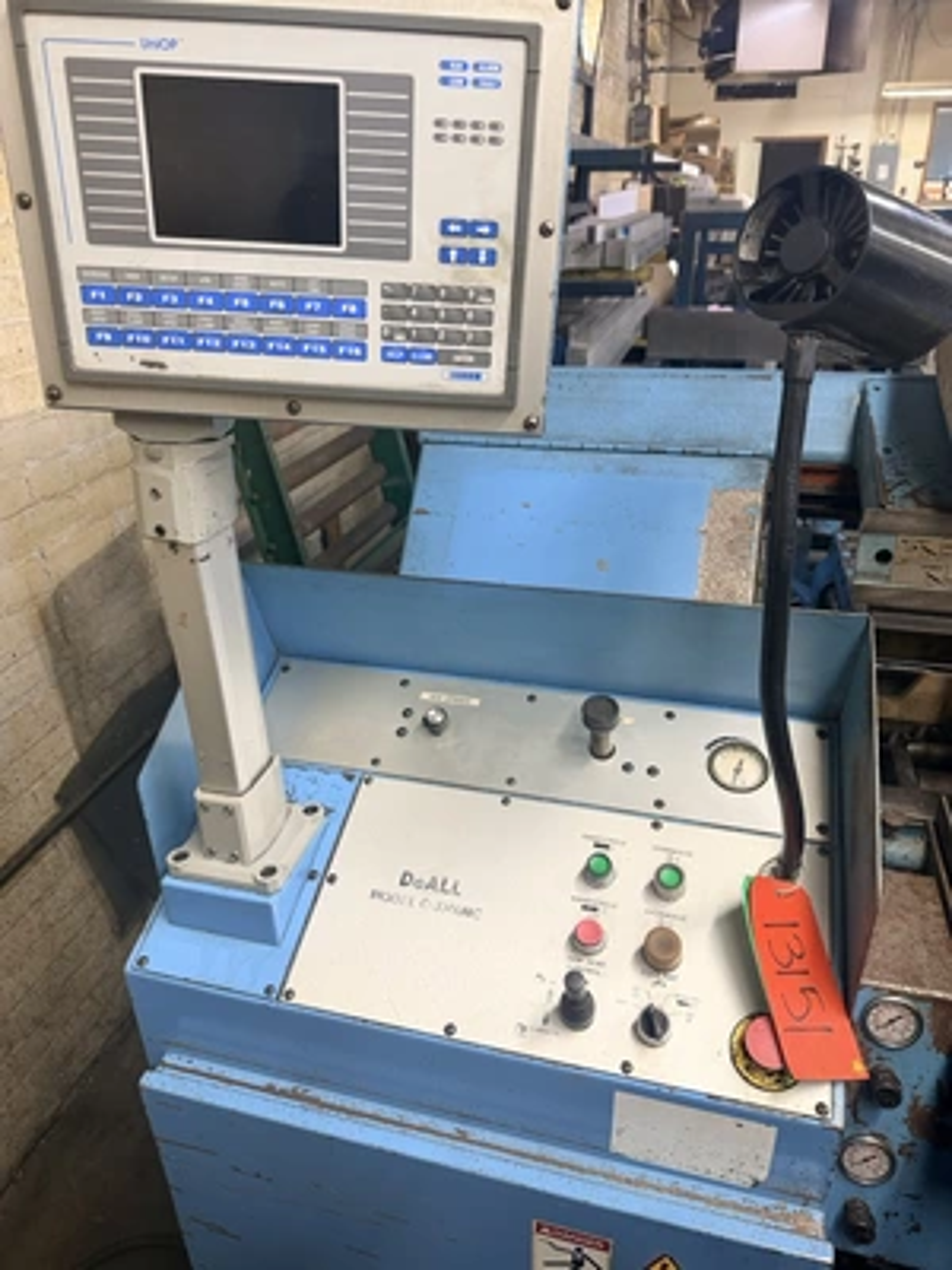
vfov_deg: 71.6
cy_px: 635
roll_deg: +1.4
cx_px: 476
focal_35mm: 24
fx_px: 880
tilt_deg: -25.5
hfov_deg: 56.8
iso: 200
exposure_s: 1/60
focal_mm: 6.76
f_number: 1.78
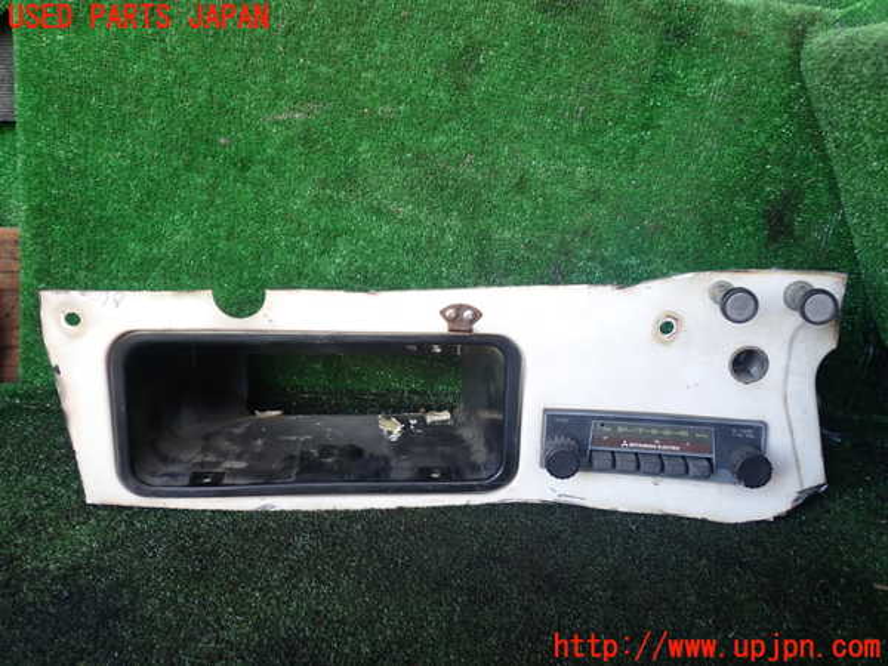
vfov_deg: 46.8
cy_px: 333
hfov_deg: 60.0
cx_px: 444
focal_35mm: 30
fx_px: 770
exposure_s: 1/60
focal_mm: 5.4
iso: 125
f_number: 2.3
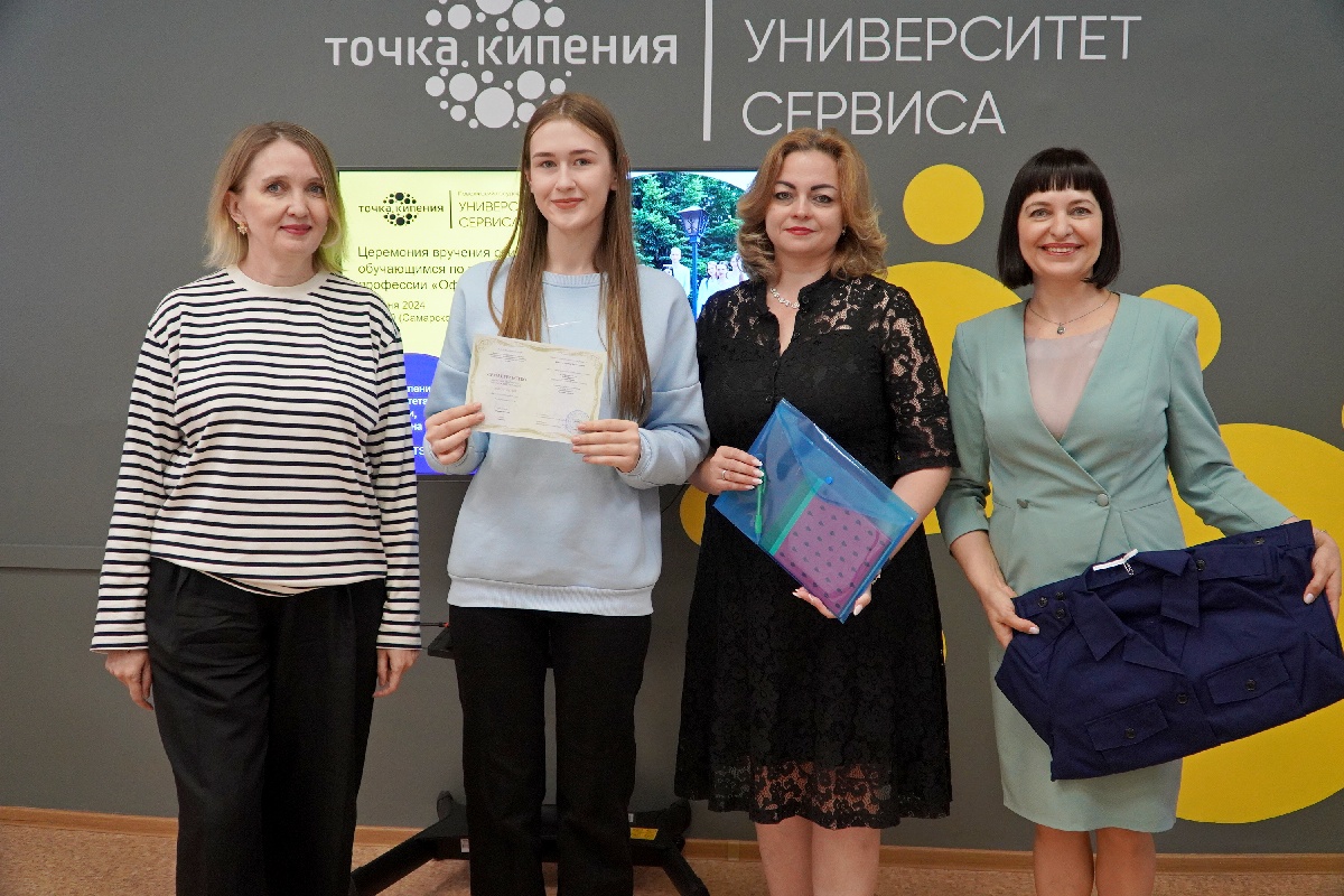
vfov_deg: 36.9
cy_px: 448
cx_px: 672
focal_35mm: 36
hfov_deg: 53.1
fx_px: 1344
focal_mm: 24
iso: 1600
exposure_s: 1/160
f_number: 4
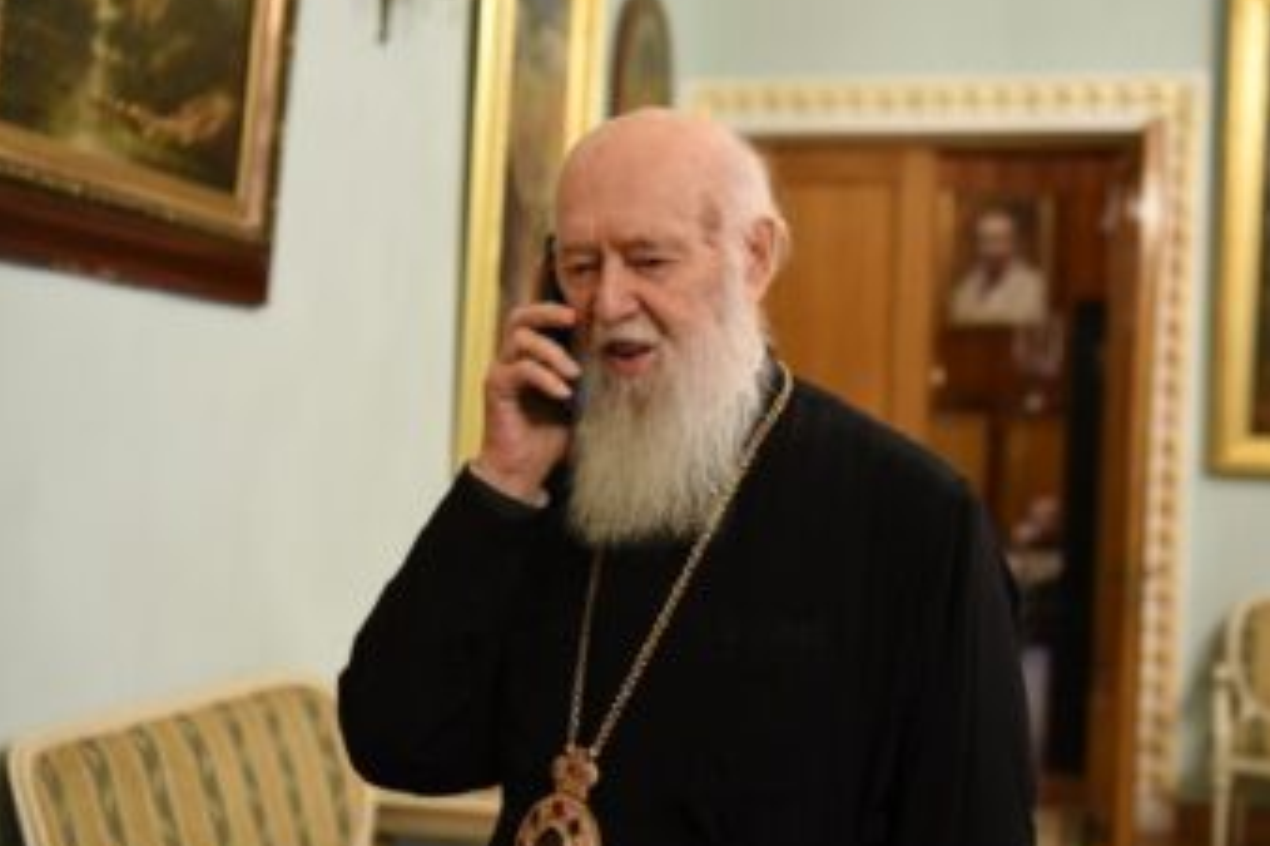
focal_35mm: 56
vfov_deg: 24.2
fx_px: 1975
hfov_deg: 35.7
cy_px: 444
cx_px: 654
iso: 3200
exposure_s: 1/100
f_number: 3.2
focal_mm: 42
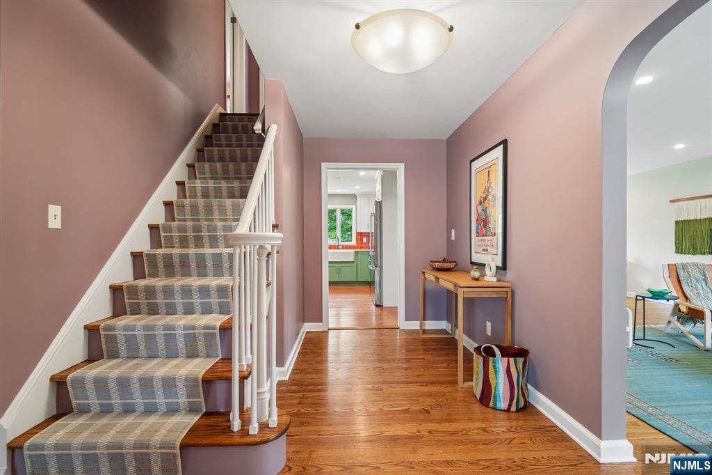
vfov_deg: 73.7
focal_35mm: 16
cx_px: 356
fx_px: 316
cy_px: 238
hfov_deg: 96.8
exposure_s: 1/5
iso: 400
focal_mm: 16
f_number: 8
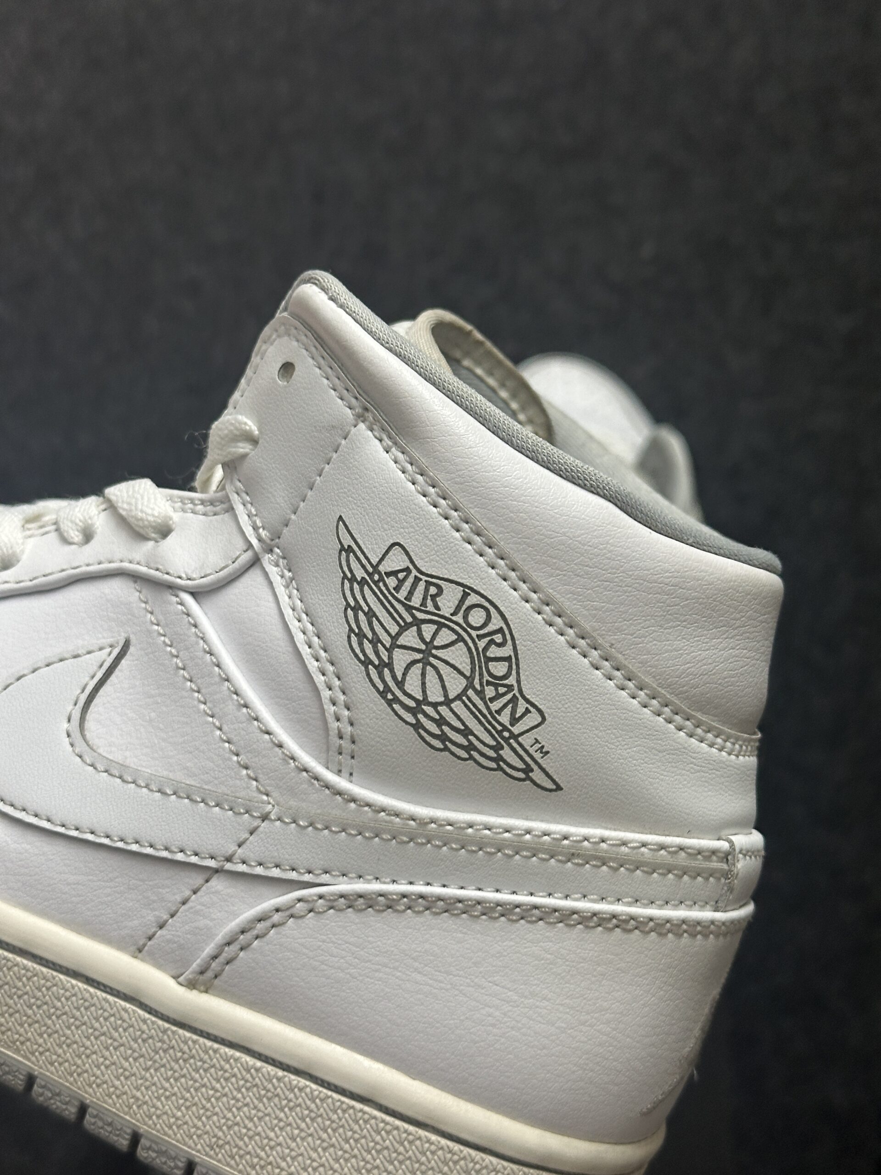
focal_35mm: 48
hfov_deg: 30.3
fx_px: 1629
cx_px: 440
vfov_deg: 39.7
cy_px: 588
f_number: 1.78
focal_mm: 6.86
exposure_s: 1/50
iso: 160
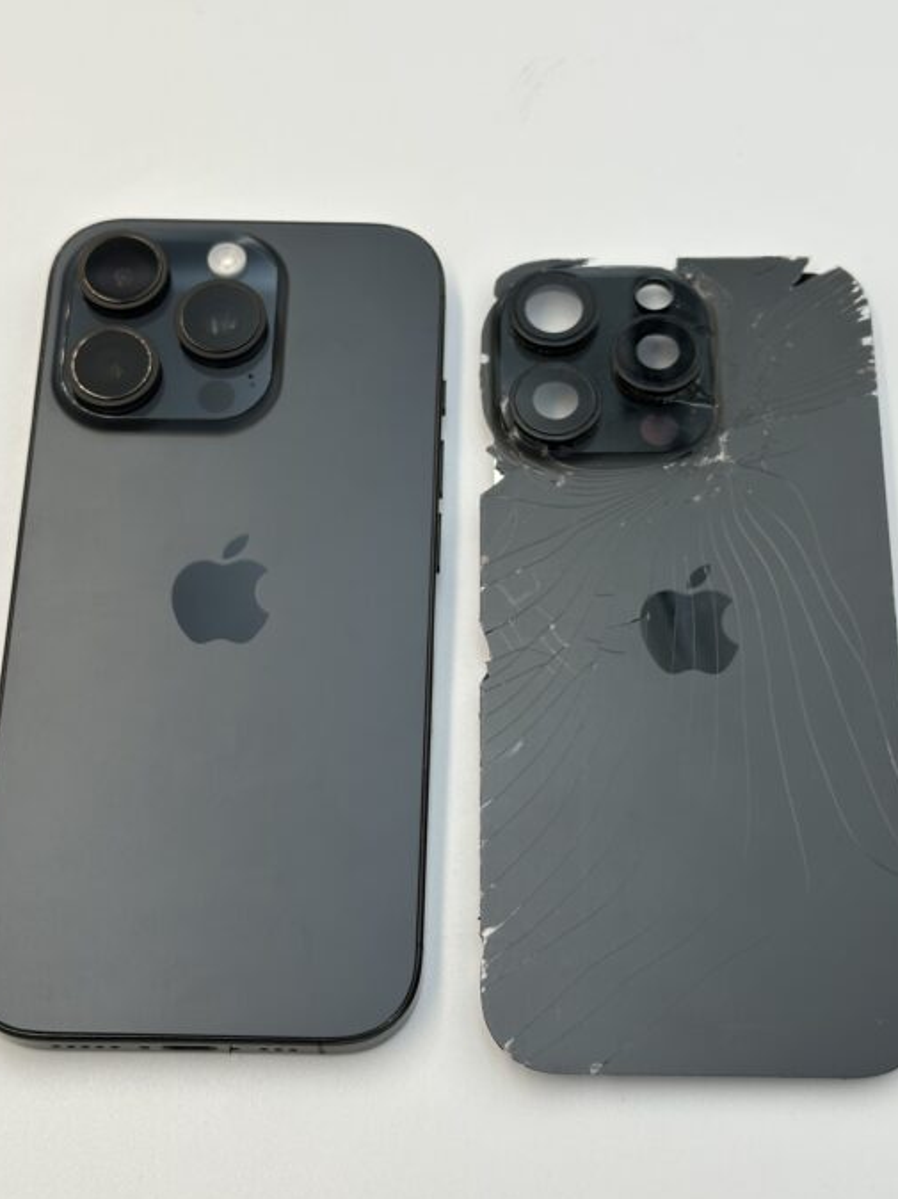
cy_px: 651
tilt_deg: -68.6
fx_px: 1973
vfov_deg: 33.8
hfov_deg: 25.6
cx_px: 455
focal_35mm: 57
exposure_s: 1/167
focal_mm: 6.86
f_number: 1.78
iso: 64
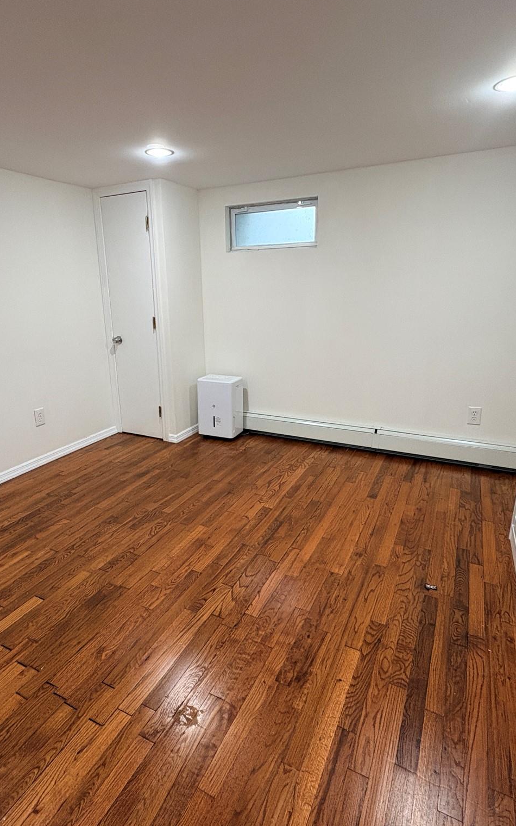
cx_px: 232
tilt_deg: -16.7
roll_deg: +1.3
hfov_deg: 59.5
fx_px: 450
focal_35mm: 20
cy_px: 410
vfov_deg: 85.1
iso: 200
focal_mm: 2.22
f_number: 2.2
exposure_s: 1/60
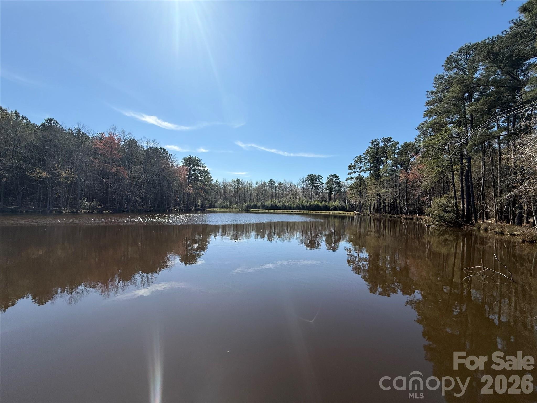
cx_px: 268
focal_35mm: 14
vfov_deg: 85.7
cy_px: 202
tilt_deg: +2.2
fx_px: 217
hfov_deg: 102.1
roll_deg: -1.3
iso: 50
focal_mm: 2.22
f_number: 2.2
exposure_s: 1/2841
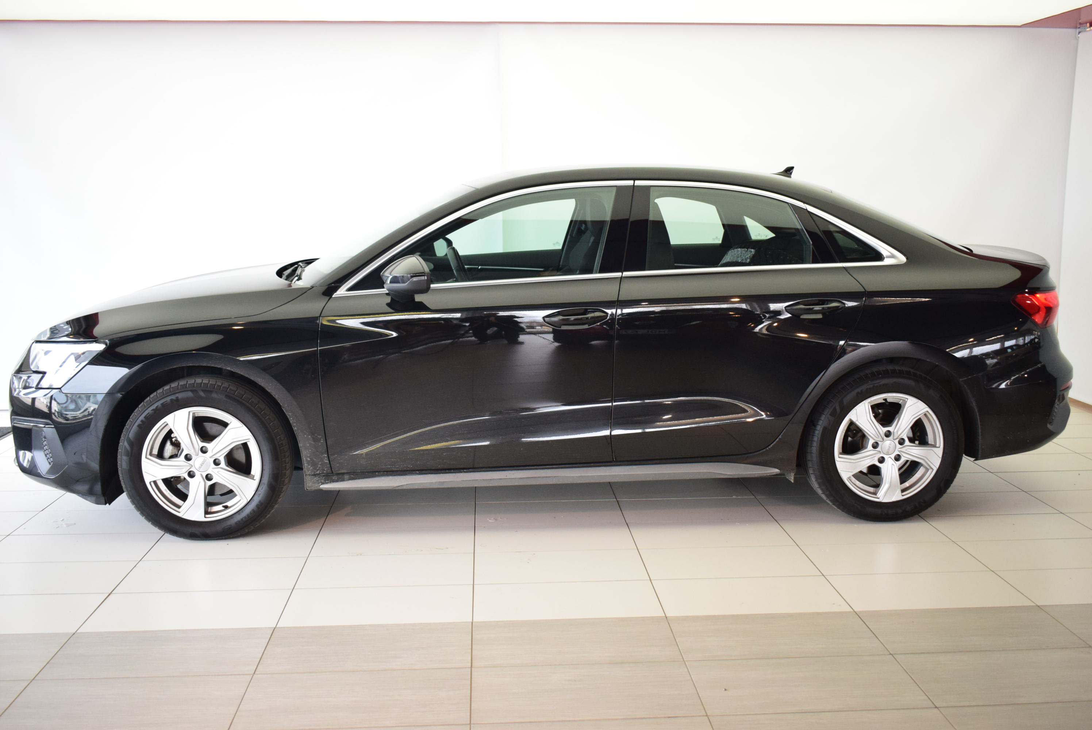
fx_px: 1002
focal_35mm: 33
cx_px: 546
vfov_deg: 40.0
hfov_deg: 57.2
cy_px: 365
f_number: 3.8
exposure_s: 1/320
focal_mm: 22
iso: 1600
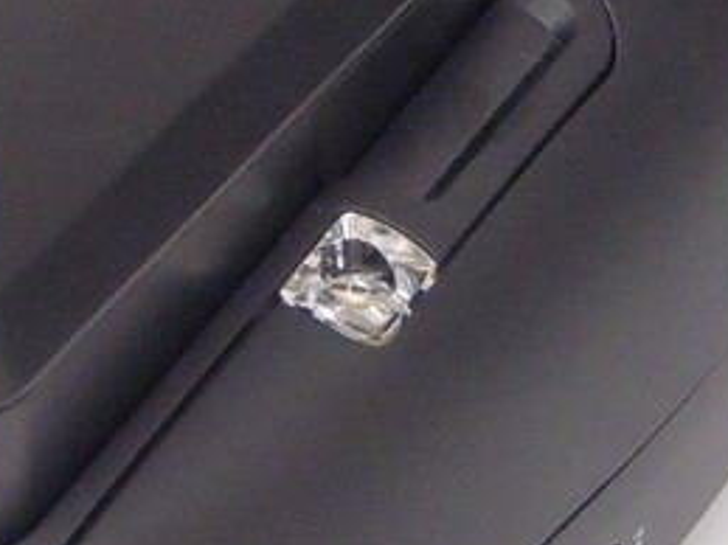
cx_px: 295
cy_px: 45
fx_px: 4183
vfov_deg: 7.4
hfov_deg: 9.9
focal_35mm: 199
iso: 200
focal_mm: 7.73
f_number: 4.8
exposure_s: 1/15
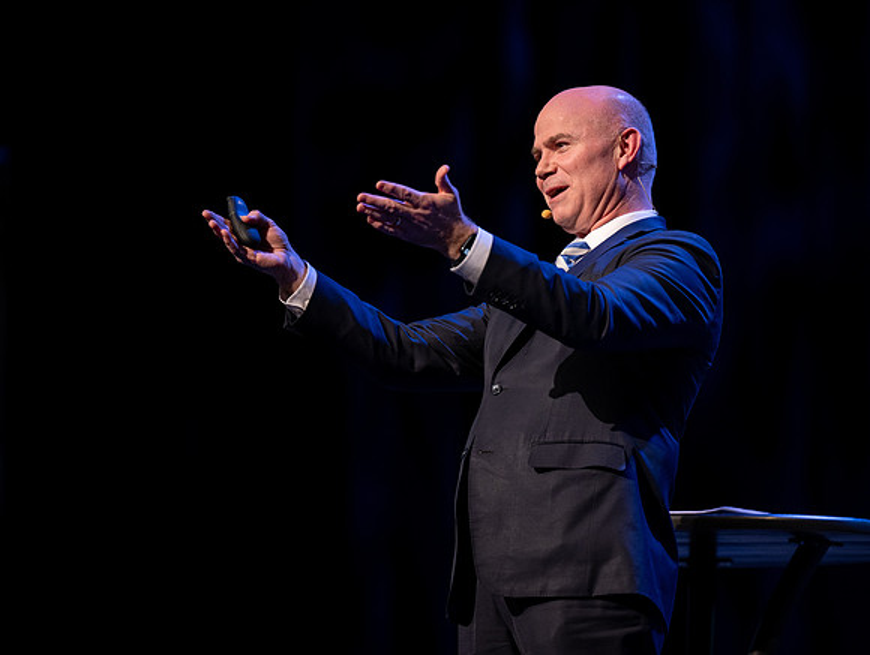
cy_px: 328
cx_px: 492
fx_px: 5463
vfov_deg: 6.9
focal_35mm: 217
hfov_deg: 9.1
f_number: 2.8
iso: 640
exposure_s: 1/60
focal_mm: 200
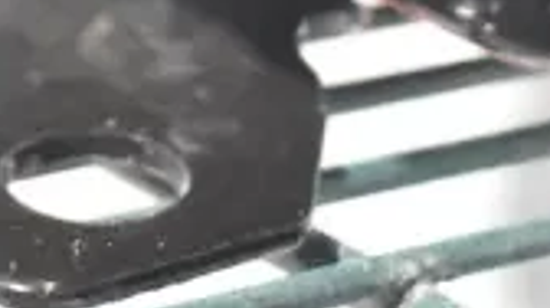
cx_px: 485
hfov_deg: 8.4
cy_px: -837
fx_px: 3743
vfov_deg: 4.4
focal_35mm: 257
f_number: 5
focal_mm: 30
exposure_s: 1/100
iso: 6400
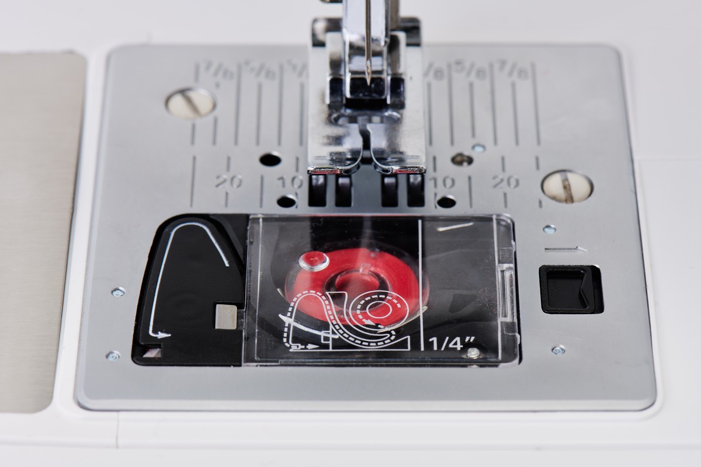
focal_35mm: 105
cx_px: 350
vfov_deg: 13.0
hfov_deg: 19.5
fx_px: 2044
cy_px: 234
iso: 64
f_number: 11
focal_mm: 105
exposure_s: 1/160
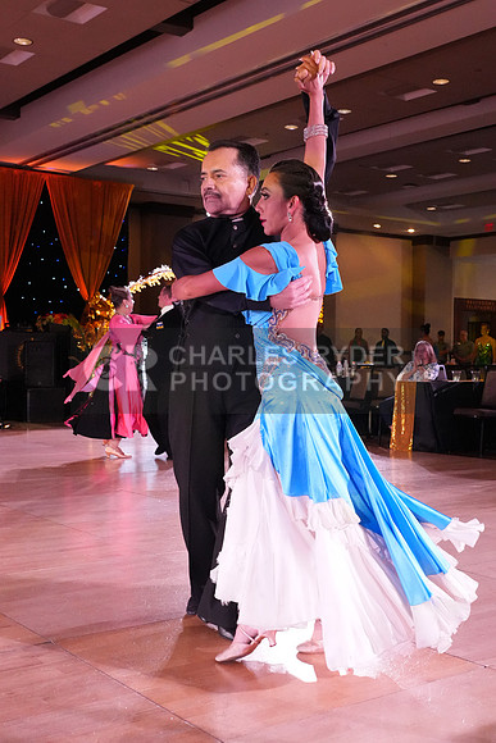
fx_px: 888
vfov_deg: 45.4
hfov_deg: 31.2
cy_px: 372
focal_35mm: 43
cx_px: 248
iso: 6400
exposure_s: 1/400
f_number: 5
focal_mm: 29
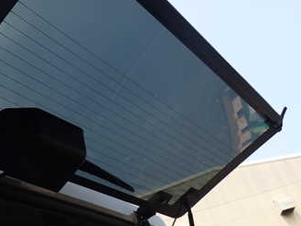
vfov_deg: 31.0
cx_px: 90
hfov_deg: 40.5
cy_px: 54
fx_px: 400
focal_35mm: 46
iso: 100
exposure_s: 1/640
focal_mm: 4.5
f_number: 2.8
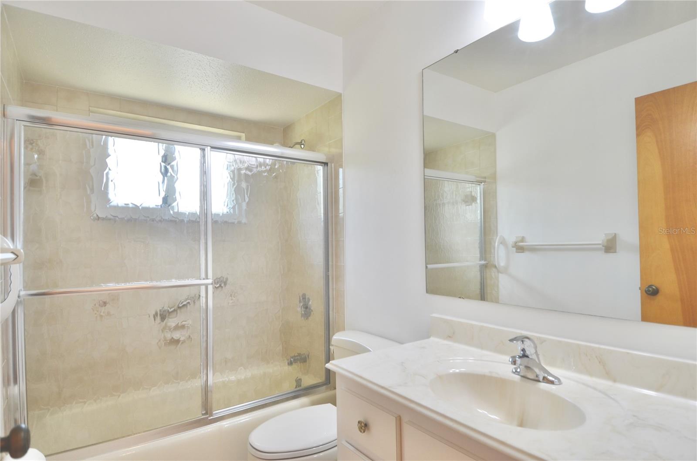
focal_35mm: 18
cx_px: 348
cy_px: 230
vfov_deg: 67.1
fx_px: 348
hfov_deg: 90.1
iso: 400
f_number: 5
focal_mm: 12
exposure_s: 1/100
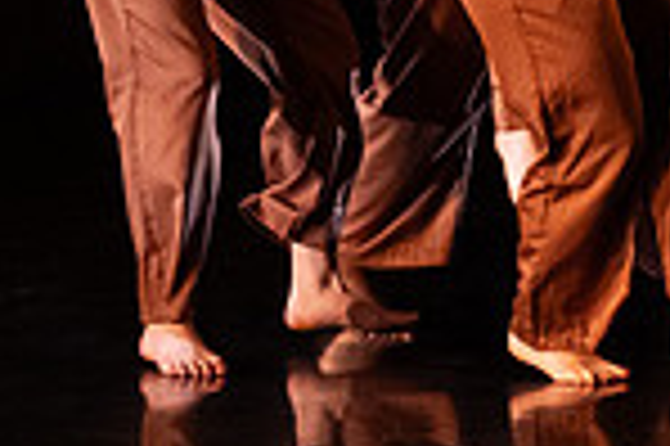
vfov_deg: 4.2
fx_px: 6005
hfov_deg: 6.4
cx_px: 779
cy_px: -336
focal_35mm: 323
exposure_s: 1/400
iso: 4000
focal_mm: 75
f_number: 4
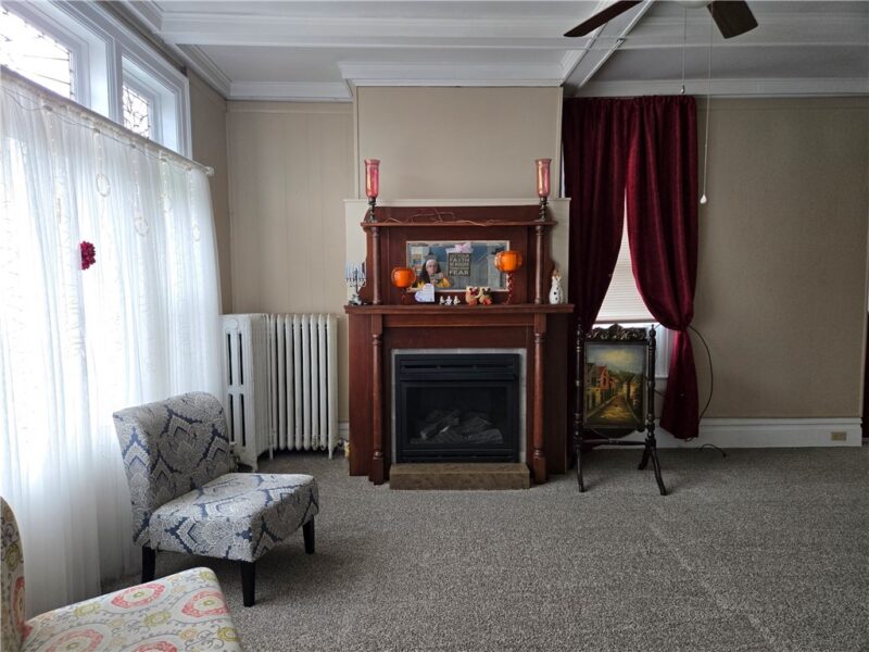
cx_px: 434
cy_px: 326
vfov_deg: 58.9
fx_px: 577
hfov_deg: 73.9
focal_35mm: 23
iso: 200
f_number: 1.8
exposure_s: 1/180
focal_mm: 5.4
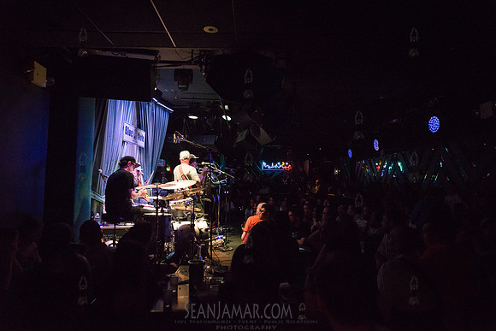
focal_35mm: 24
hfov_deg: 73.7
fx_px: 331
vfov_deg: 53.2
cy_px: 166
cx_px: 248
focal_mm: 24
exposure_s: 1/250
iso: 4000
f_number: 4
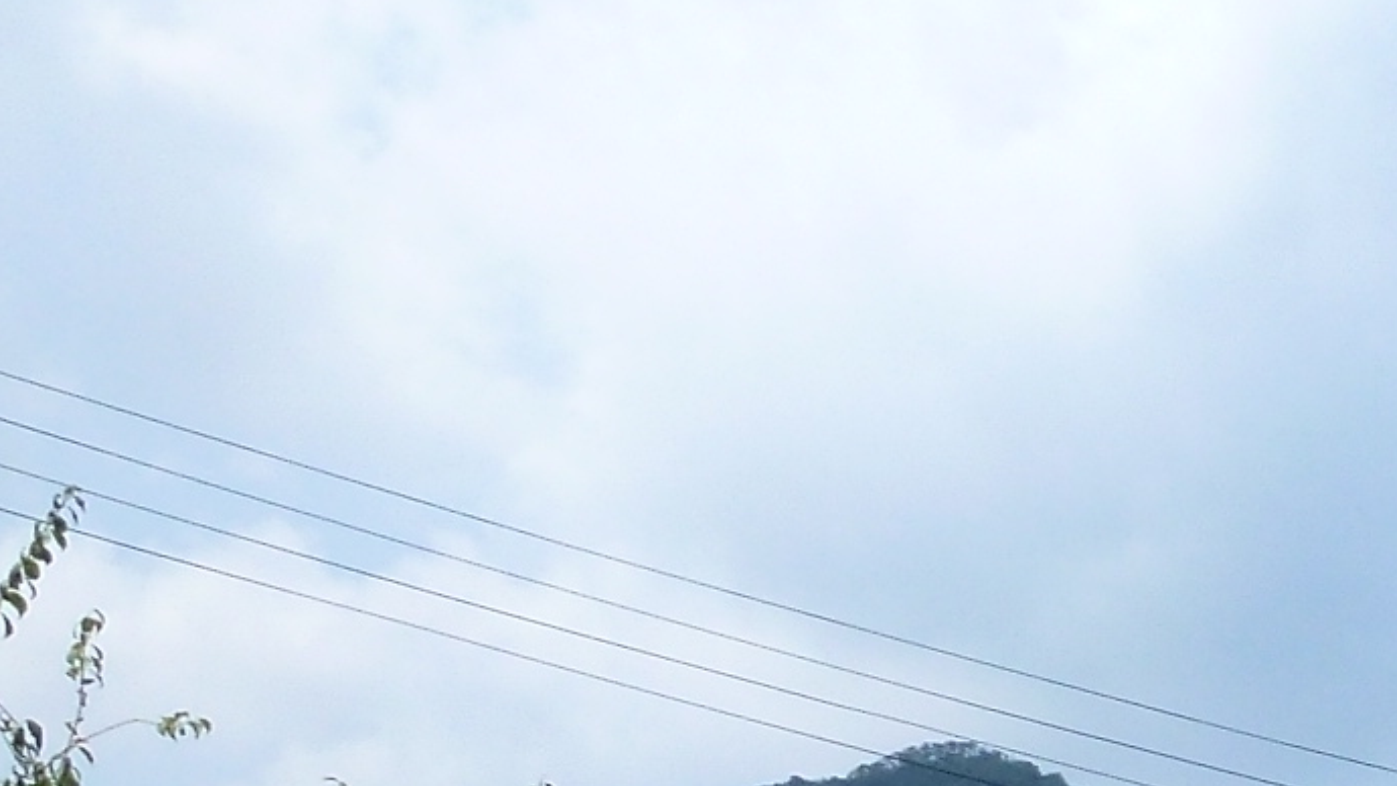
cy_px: 1469
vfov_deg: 11.5
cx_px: 2458
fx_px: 3593
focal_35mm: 97
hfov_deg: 17.9
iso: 100
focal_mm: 4.3
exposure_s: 1/800
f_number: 4
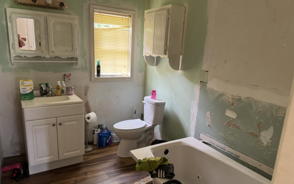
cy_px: 102
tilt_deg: -15.0
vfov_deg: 47.5
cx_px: 146
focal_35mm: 26
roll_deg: -3.6
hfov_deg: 70.4
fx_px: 208
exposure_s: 1/60
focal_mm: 6.76
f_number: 1.78
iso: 320
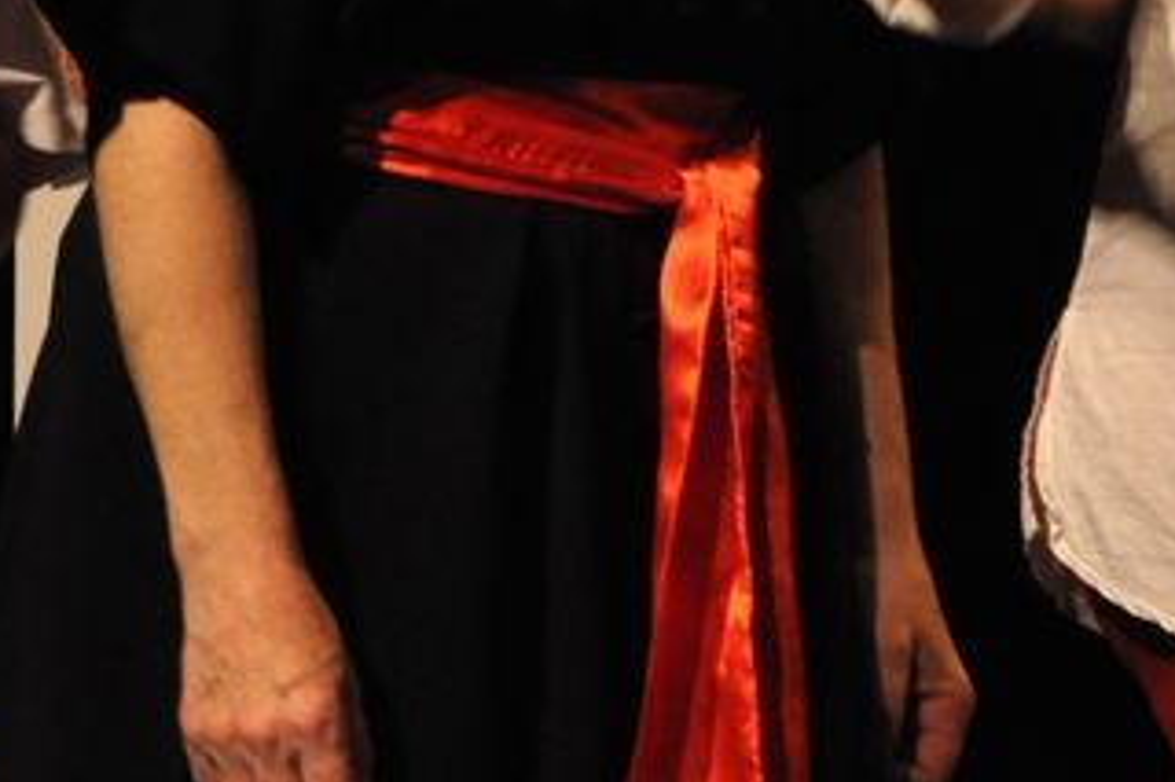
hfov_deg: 4.8
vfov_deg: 3.2
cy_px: -385
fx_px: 14092
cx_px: 364
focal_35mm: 432
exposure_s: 1/50
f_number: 5.3
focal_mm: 72
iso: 1600
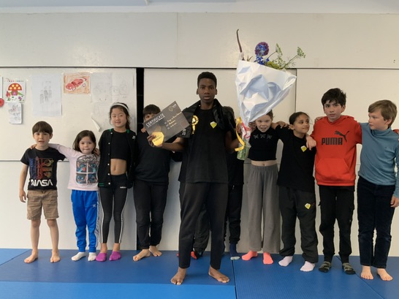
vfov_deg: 41.7
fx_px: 392
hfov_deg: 54.0
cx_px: 208
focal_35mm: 34
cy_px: 170
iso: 80
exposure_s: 1/50
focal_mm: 3
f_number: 1.8
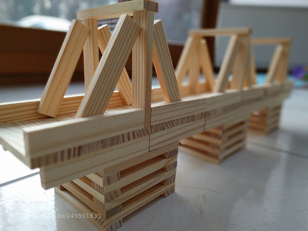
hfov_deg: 67.3
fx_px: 231
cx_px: 154
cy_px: 116
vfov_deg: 53.1
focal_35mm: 26
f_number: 2
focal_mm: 4.67
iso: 199
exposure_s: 1/40
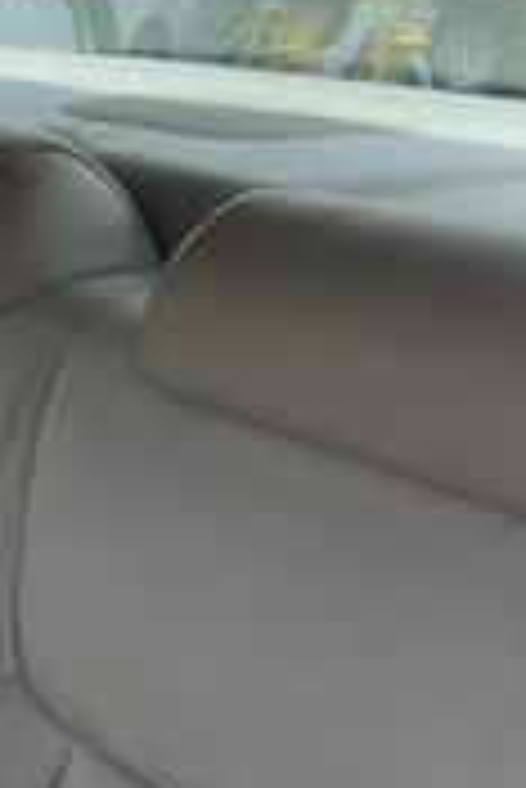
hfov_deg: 19.1
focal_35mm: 69
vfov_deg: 29.2
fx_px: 1509
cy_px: 468
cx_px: -36
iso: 25
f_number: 1.8
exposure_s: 1/562
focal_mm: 3
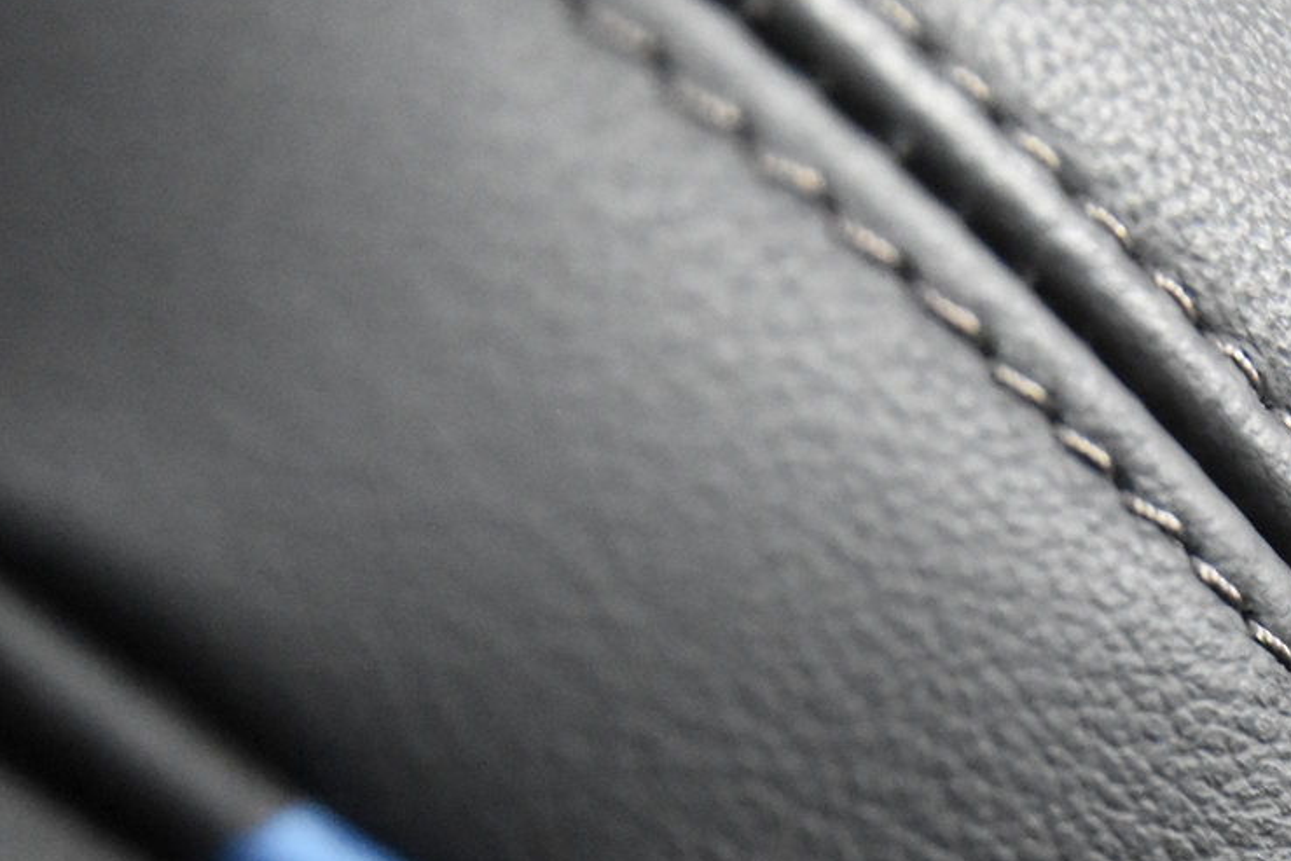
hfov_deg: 13.7
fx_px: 5308
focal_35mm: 148
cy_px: 968
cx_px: 1314
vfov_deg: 9.2
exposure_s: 1/60
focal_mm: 38
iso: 8000
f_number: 3.5
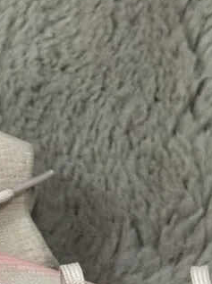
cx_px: 94
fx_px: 1694
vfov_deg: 9.4
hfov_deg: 7.2
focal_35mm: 207
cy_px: 369
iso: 320
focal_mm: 6.76
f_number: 1.78
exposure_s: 1/33
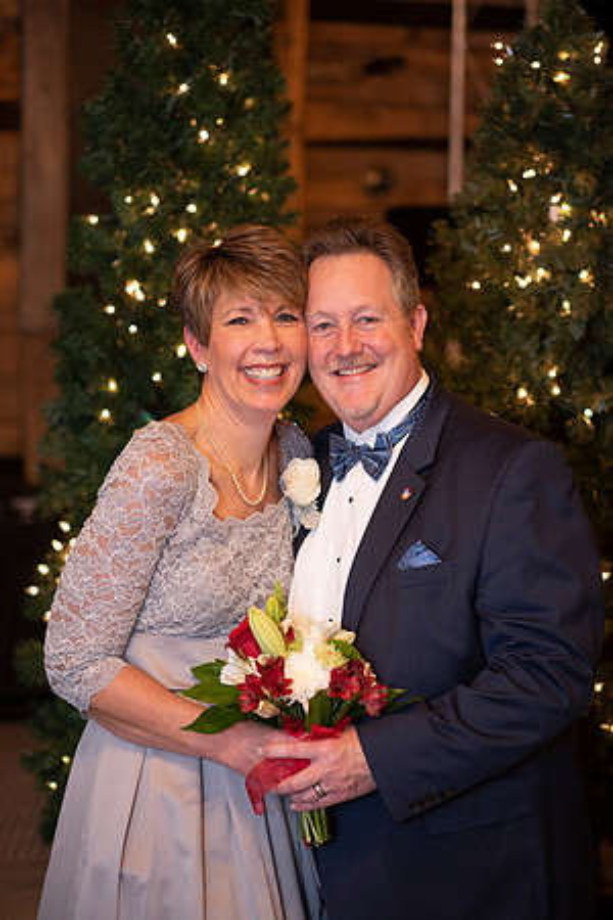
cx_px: 306
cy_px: 460
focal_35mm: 85
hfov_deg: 16.1
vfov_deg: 23.9
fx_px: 2171
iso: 1000
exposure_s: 1/200
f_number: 2.2
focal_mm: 85
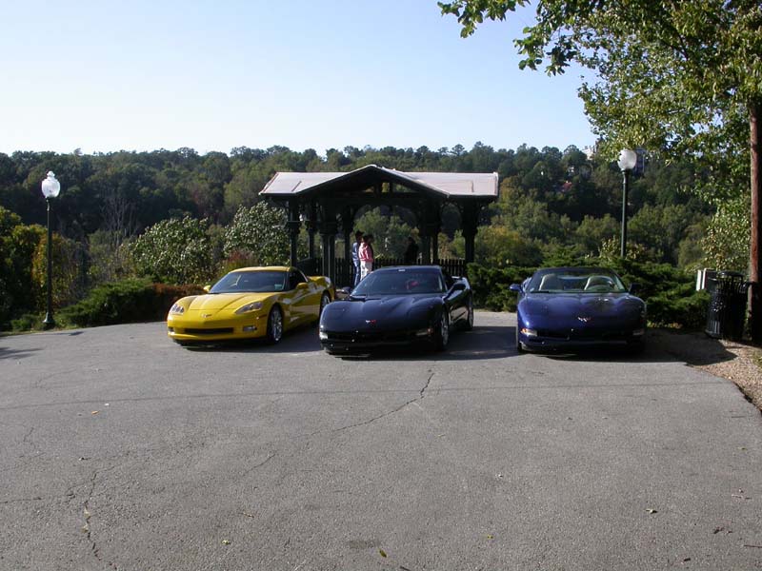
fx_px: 836
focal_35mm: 38
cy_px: 286
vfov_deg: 37.7
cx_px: 381
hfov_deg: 49.0
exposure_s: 1/273
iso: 100
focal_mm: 7.85
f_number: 6.7
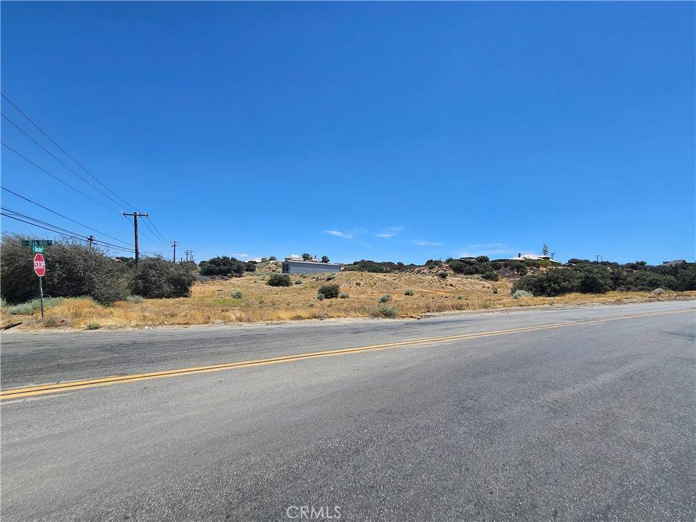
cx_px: 348
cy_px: 261
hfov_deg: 106.2
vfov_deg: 89.9
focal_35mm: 13
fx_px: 261
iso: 50
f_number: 2.2
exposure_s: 1/2977
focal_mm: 2.2
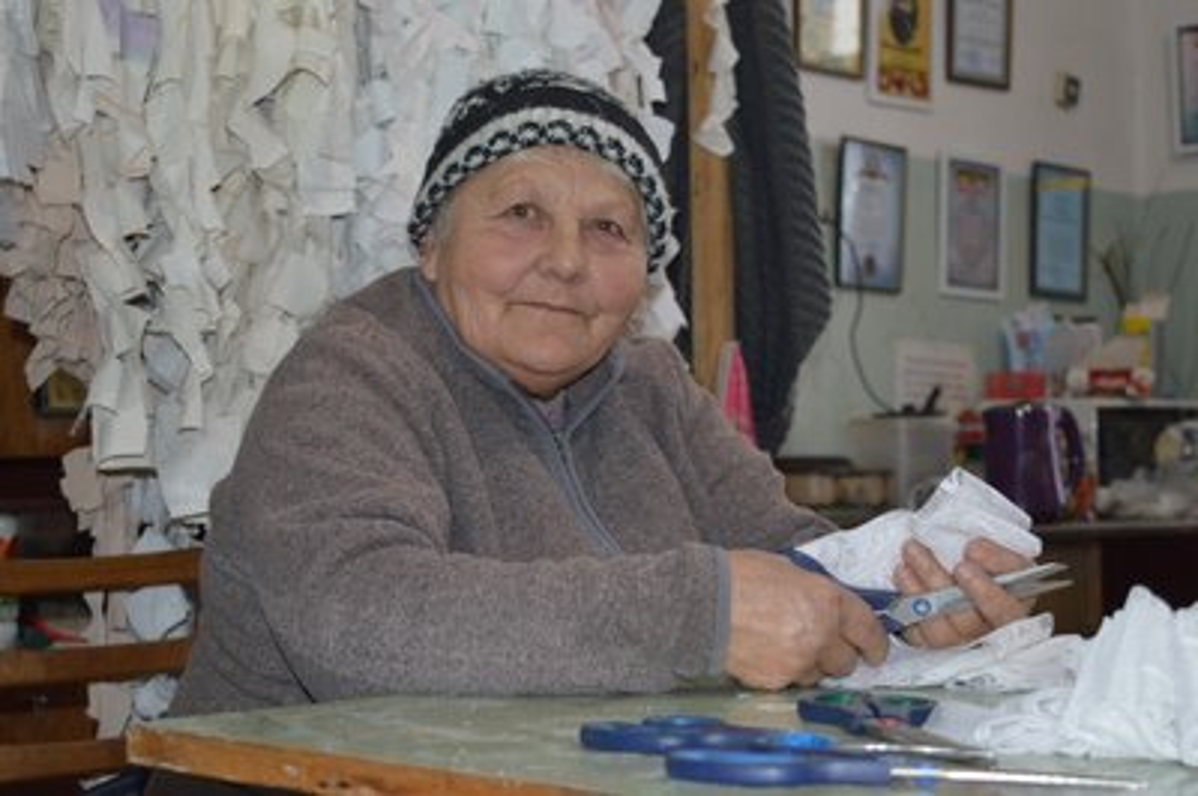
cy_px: 398
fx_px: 2095
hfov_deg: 31.9
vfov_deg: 21.5
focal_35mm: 63
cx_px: 599
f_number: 5
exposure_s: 1/60
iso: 1400
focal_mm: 42
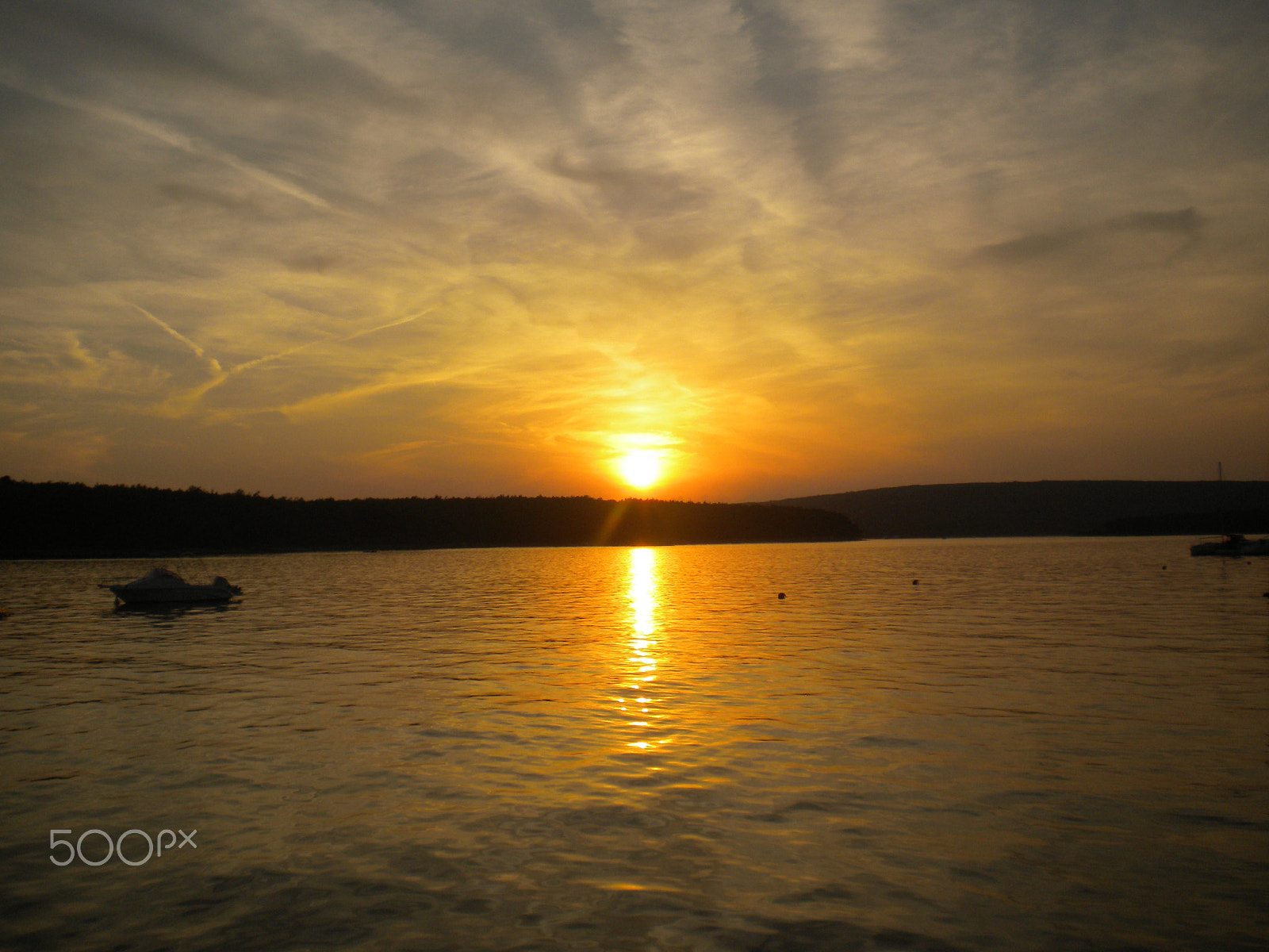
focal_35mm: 35
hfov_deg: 52.6
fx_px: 1283
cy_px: 476
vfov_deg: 40.7
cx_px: 634
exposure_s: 1/931
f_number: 4.6
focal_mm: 6.3
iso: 80
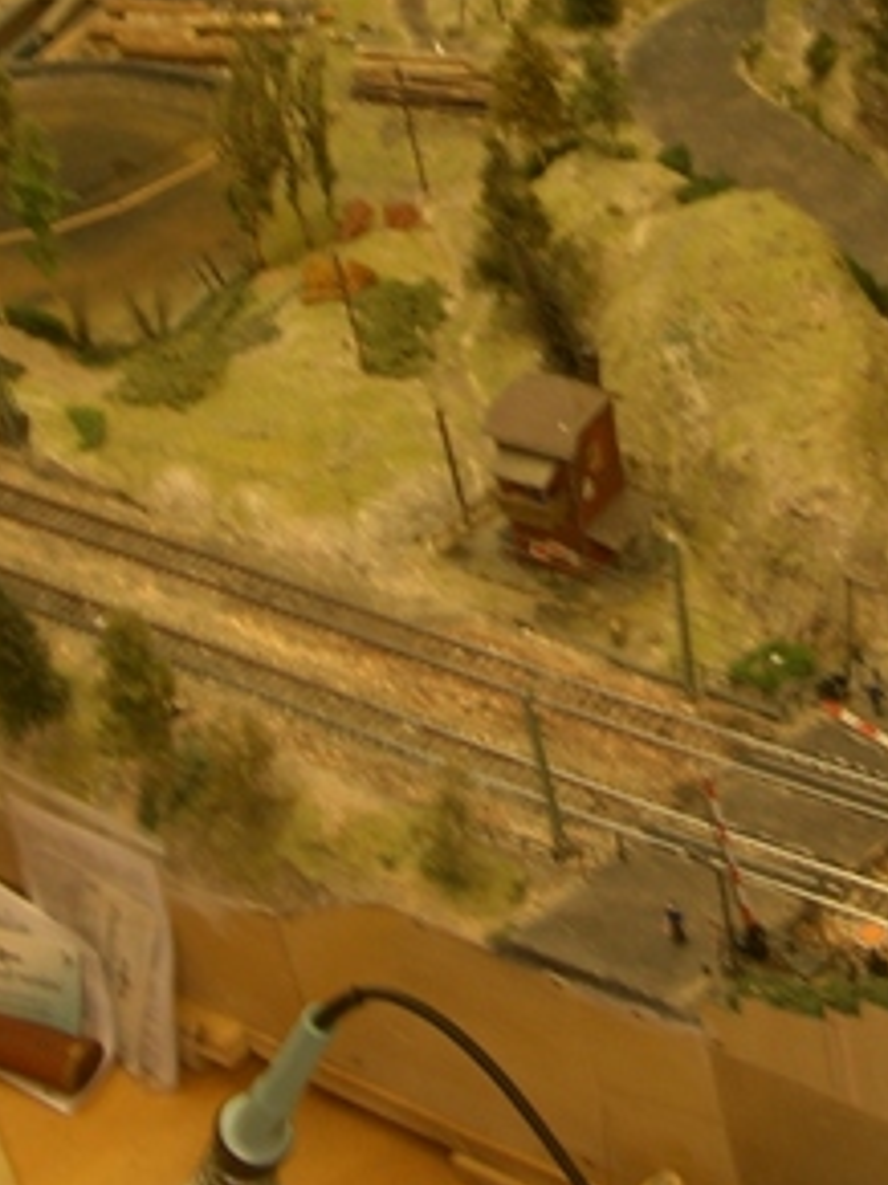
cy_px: 293
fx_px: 2636
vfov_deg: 25.0
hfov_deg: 19.0
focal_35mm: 77
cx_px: 635
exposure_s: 1/25
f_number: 2.6
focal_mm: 5.8
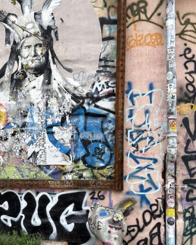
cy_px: 147
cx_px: 39
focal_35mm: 46
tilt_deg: +2.1
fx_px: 333
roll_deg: -1.1
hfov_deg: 31.9
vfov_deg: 40.1
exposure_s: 1/205
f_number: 1.78
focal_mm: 6.76
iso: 64
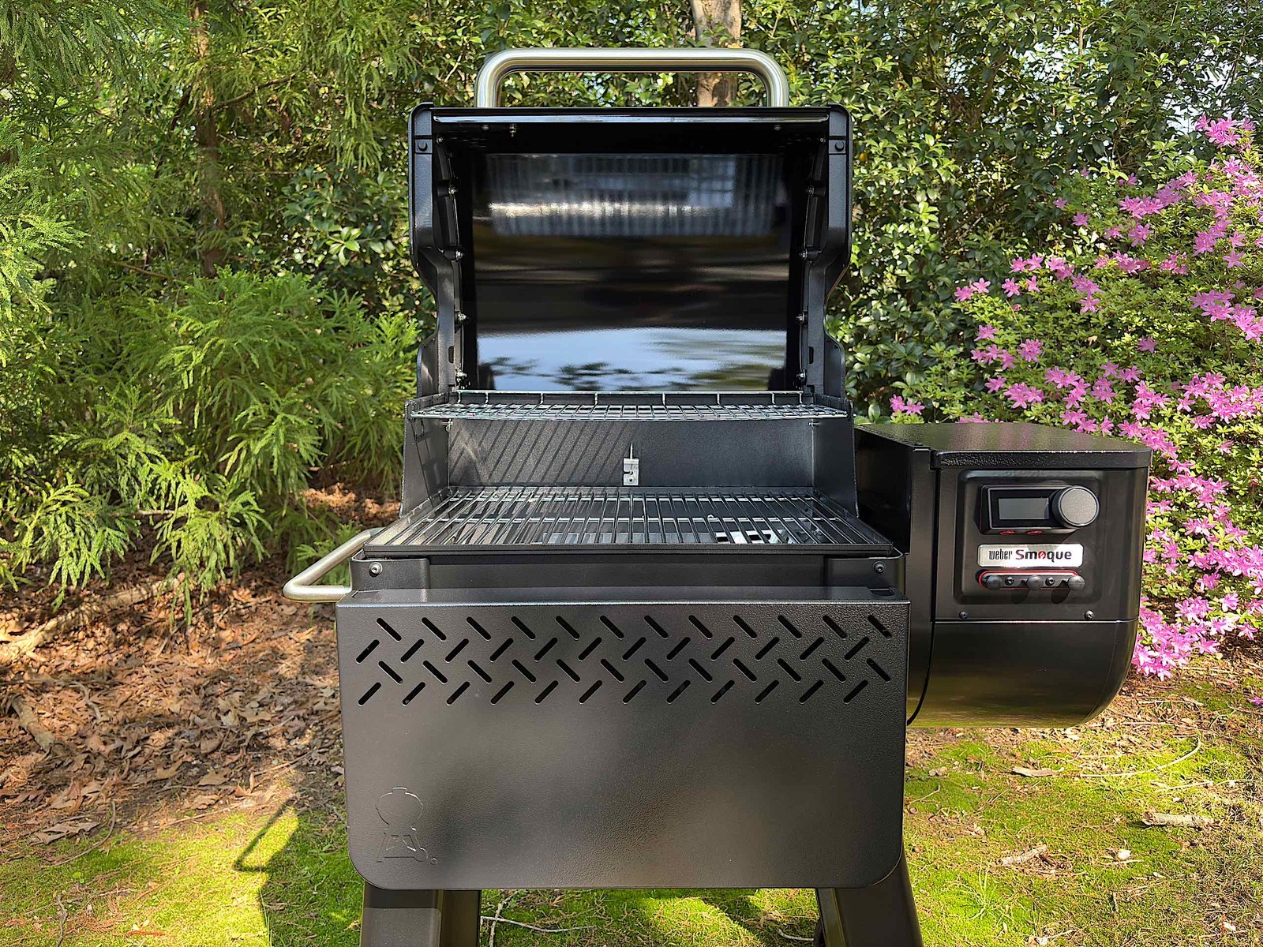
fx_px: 949
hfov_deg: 67.3
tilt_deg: -5.5
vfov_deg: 53.1
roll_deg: +0.2
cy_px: 474
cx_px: 632
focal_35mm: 26
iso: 64
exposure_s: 1/175
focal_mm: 5.96
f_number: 1.6
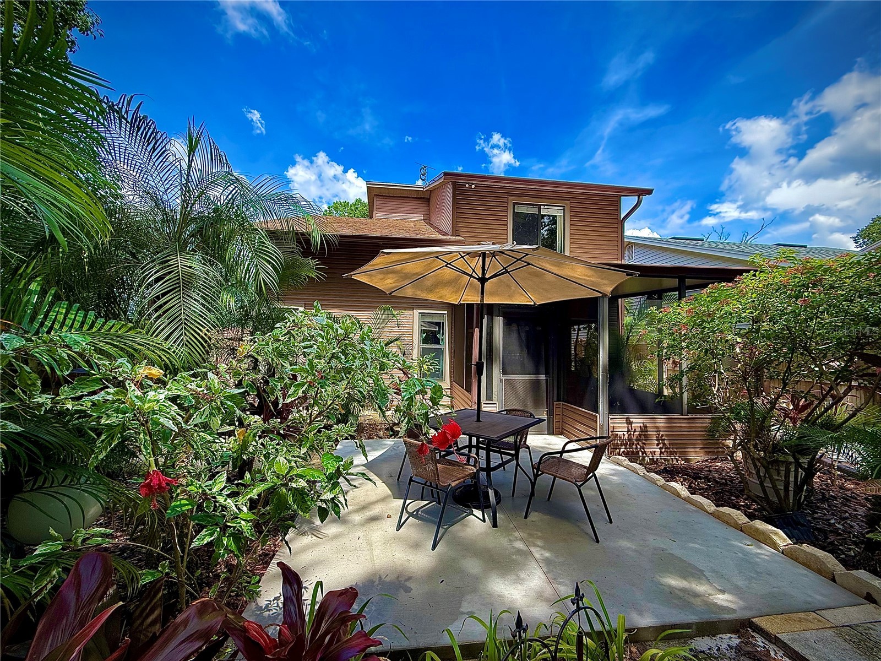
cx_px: 440
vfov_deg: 85.7
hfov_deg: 102.1
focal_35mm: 14
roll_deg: -0.7
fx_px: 356
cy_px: 330
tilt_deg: +3.0
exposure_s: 1/465
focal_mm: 2.22
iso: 64
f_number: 2.2
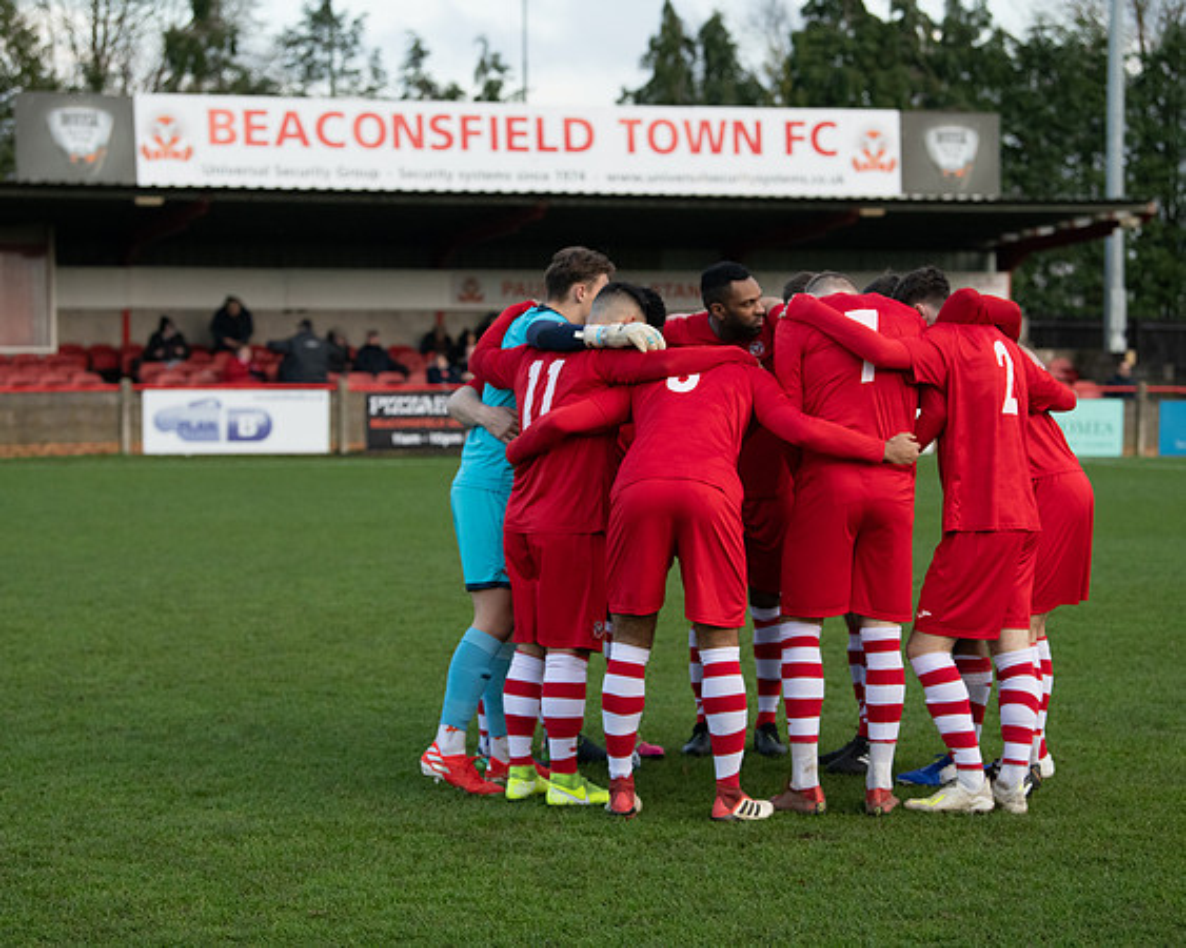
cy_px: 474
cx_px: 574
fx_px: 3398
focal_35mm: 97
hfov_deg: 19.8
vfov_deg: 15.9
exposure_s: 1/1600
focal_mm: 86
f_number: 4
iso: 2000
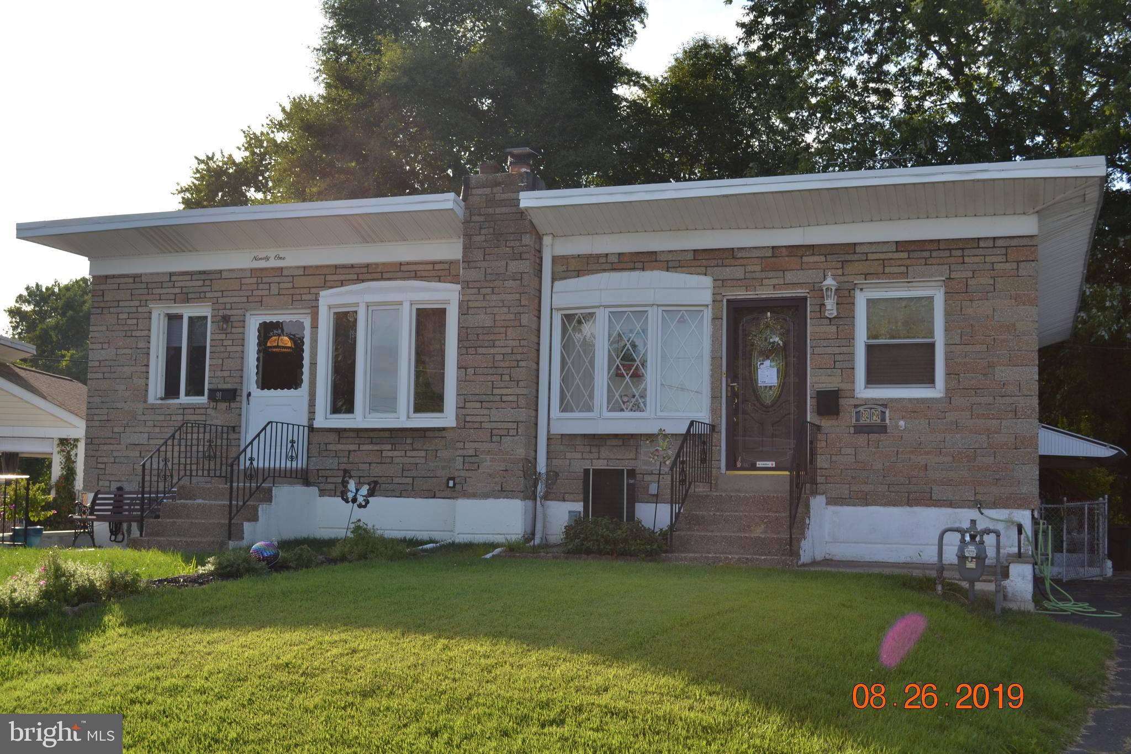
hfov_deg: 45.0
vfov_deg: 30.8
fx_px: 1366
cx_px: 566
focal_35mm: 44
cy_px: 377
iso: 100
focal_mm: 29
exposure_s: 1/200
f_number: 8
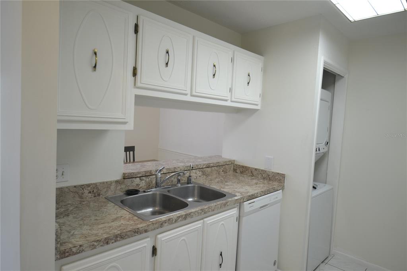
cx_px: 204
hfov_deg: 81.2
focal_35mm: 21
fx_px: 237
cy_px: 136
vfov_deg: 59.5
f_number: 4
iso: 400
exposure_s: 1/60
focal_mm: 14
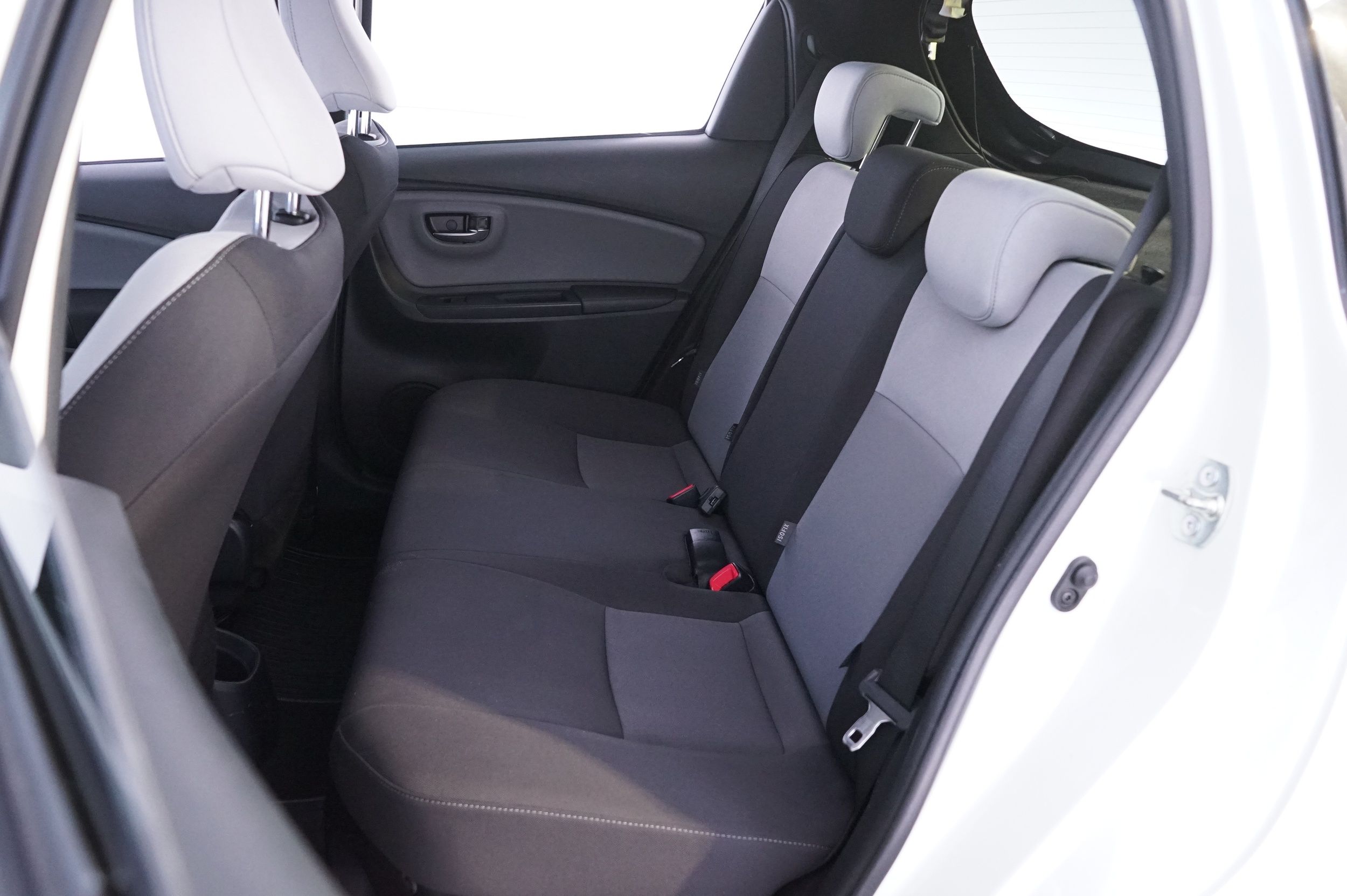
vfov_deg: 46.3
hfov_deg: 65.5
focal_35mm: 28
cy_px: 448
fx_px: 1047
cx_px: 674
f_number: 6.3
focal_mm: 28
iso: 5000
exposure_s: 1/10
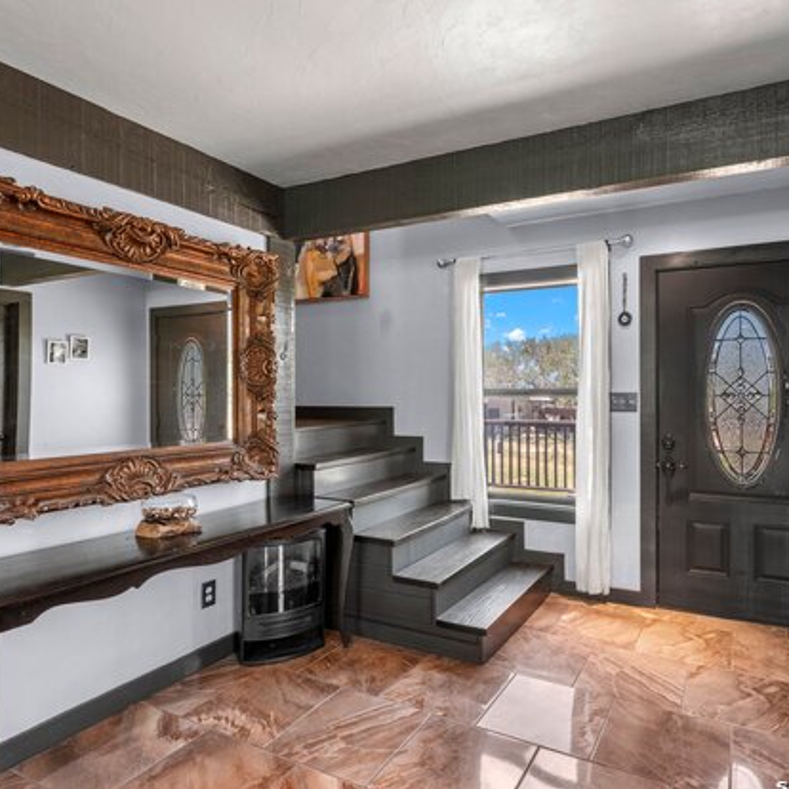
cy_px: 392
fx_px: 542
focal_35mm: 21
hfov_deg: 71.3
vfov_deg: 72.1
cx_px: 476
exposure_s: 1/13
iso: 100
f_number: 8
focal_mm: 16
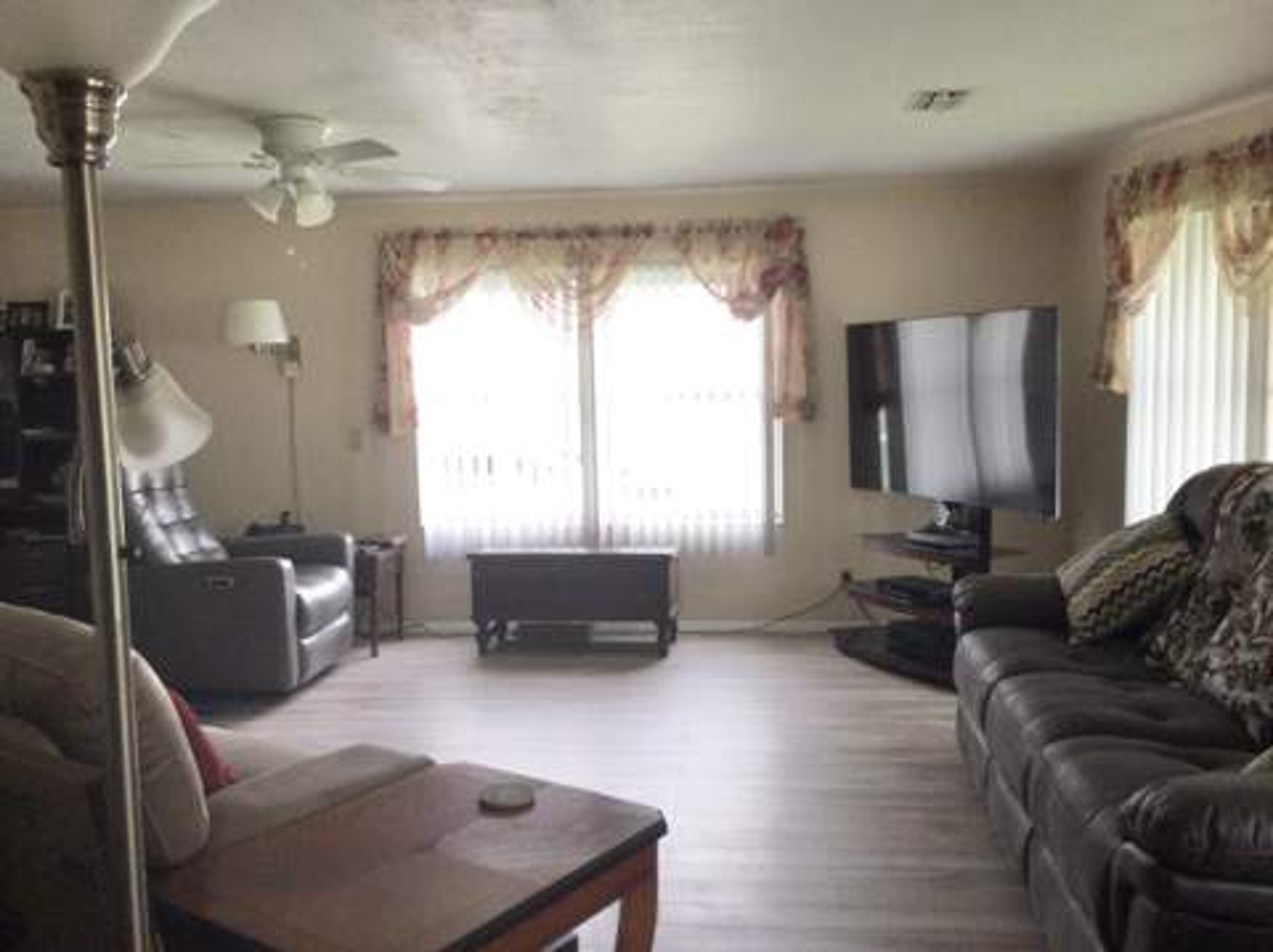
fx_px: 1139
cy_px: 476
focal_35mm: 31
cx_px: 636
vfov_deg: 45.4
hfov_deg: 58.4
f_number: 2.4
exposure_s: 1/120
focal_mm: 3.3
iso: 40
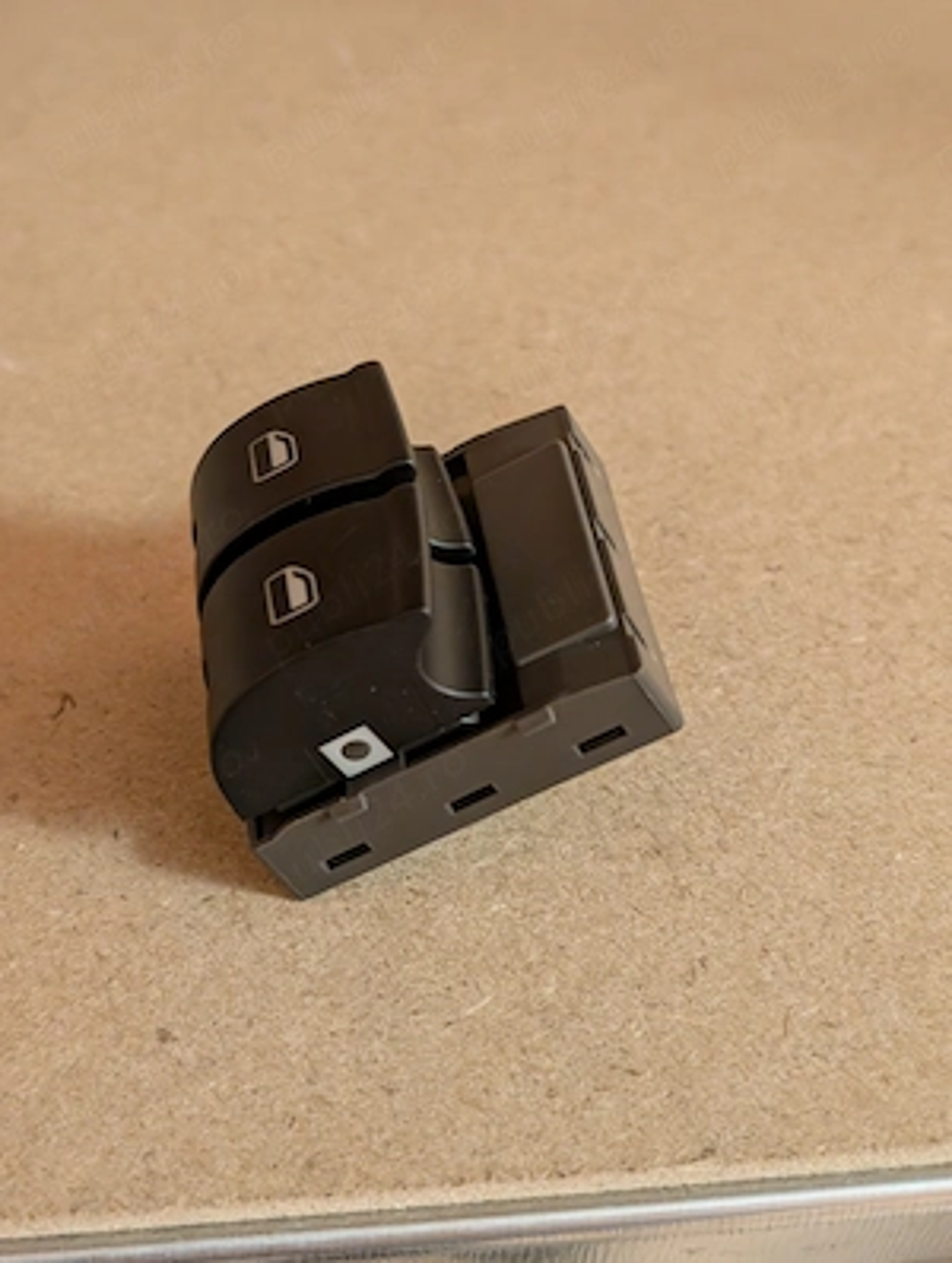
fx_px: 1791
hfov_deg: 29.8
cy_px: 632
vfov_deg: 38.8
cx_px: 476
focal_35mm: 49
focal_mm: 6.9
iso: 1127
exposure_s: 1/20
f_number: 1.68
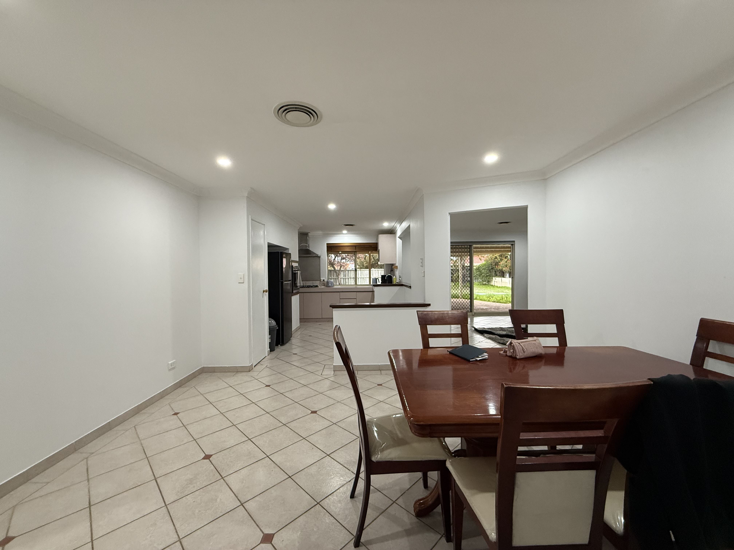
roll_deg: +0.2
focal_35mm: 14
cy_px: 275
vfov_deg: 85.7
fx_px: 297
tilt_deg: -0.3
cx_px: 367
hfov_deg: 102.1
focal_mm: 2.22
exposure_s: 1/100
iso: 250
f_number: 2.2
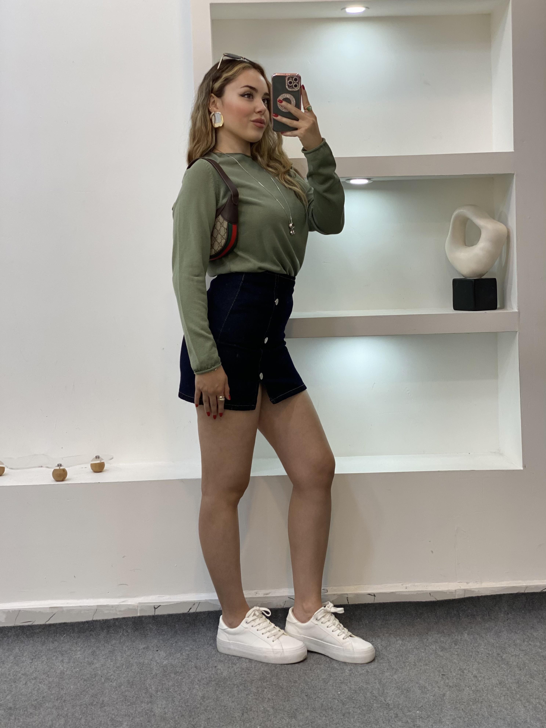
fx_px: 1094
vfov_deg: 36.8
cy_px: 364
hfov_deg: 28.0
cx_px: 273
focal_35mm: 52
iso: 80
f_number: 2
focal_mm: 6
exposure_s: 1/100
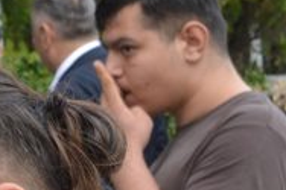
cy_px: 18
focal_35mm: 240
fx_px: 1905
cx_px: -496
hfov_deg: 7.7
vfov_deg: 5.7
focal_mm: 22
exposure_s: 1/125
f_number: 5.6
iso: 400
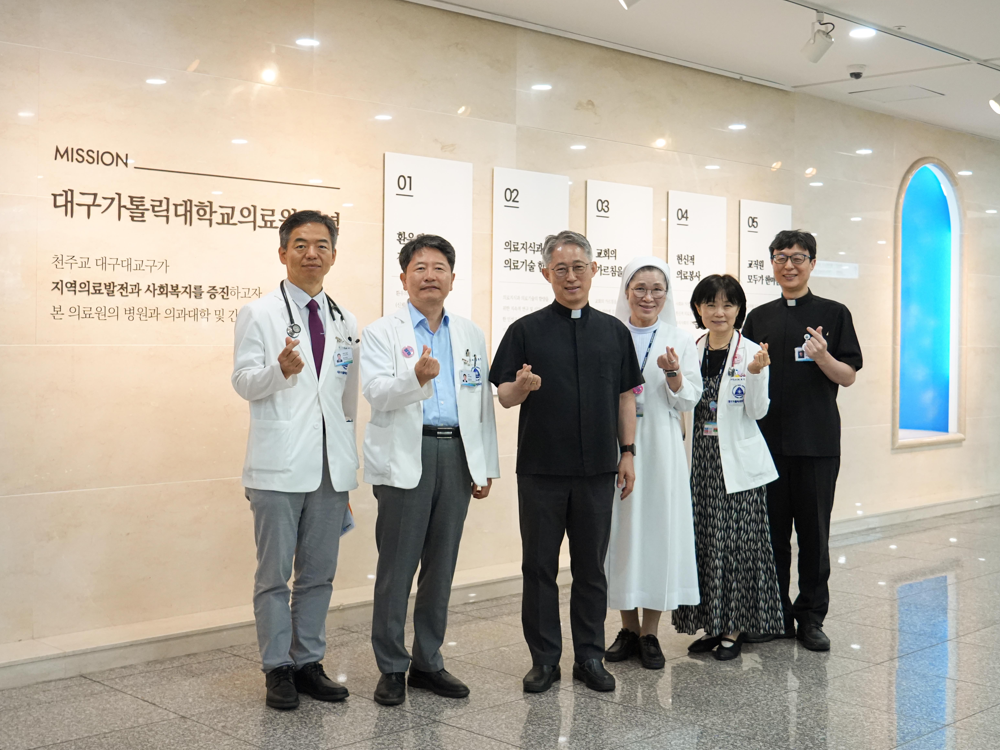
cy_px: 377
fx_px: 1011
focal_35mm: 35
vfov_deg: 40.7
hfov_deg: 52.6
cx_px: 516
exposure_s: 1/800
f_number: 4
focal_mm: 32
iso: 4000
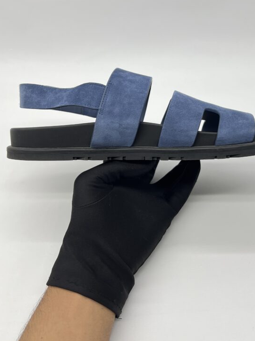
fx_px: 363
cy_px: 139
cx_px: 157
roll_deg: +1.5
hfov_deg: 38.5
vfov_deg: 49.9
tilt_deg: -40.5
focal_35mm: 37
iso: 32
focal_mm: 5.7
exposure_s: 1/106
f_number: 1.5
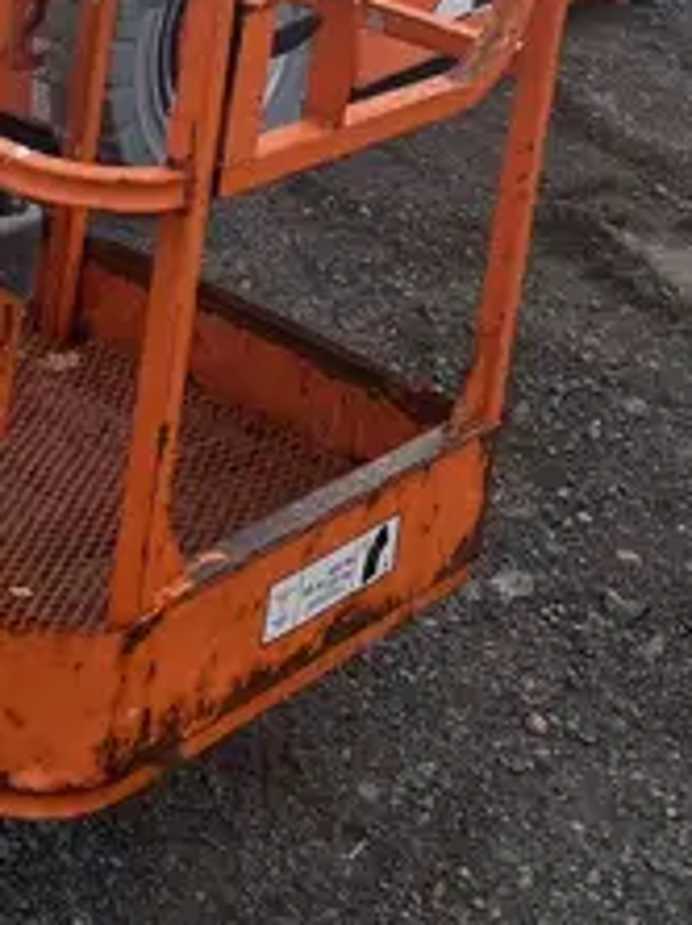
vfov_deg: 21.0
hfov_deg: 16.7
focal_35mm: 86
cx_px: -21
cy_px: -235
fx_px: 2297
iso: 32
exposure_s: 1/698
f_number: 1.8
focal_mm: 4.25
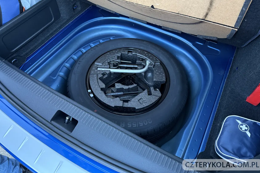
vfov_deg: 49.3
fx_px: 188
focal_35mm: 26
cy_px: 72
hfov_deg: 69.4
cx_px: 130
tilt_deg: -51.9
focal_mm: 6.76
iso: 320
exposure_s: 1/60
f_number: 1.78
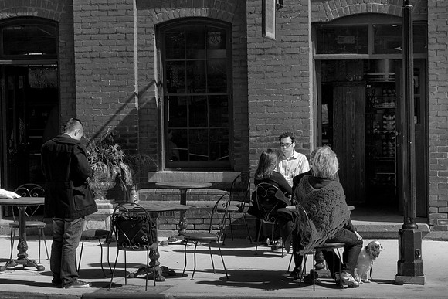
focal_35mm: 105
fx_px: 1307
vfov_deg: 13.0
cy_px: 150
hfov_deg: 19.5
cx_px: 224
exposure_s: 1/100
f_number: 14
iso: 200
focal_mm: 70
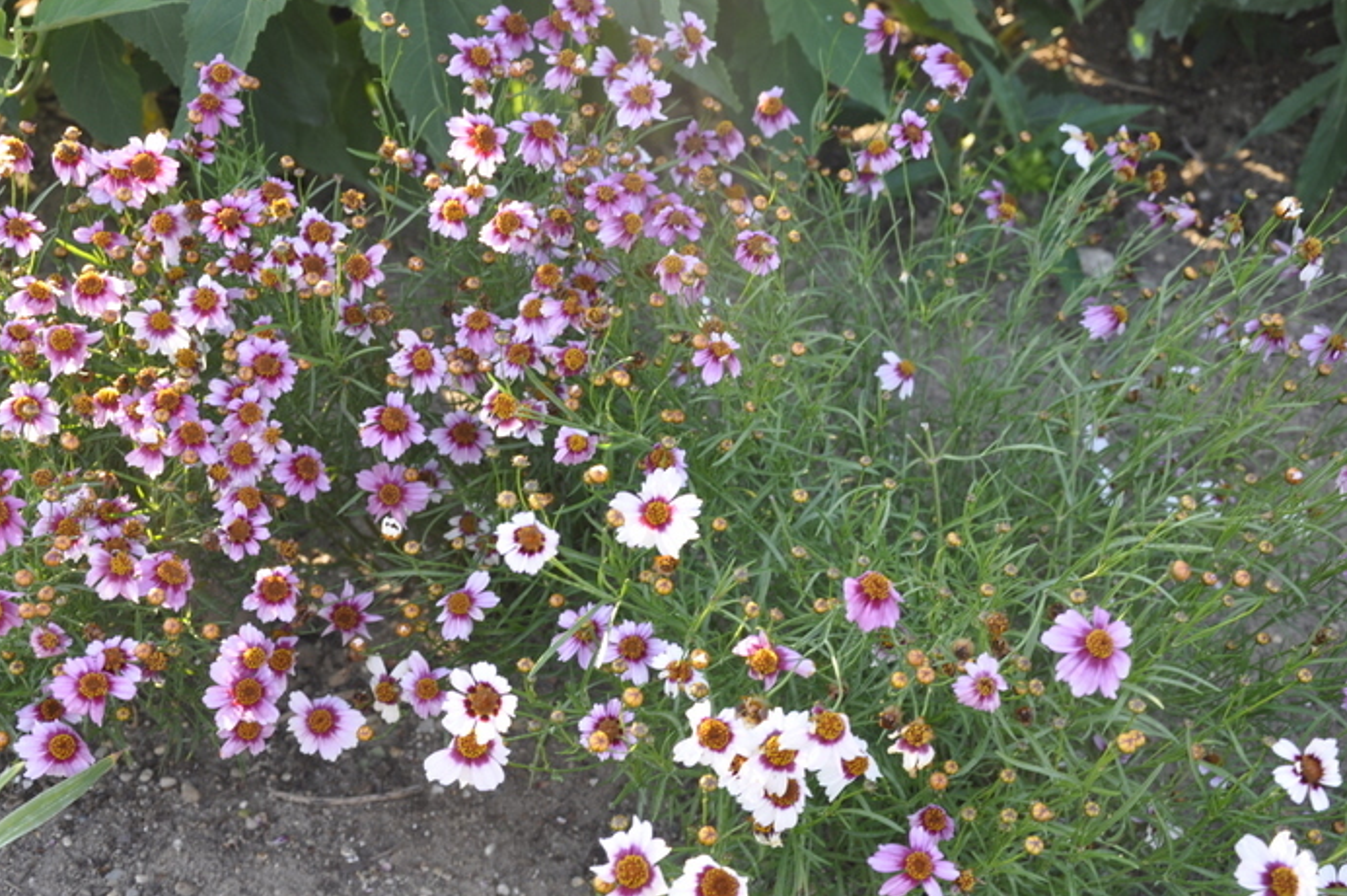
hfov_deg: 38.2
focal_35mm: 52
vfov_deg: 25.9
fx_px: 1944
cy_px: 489
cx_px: 658
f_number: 6.7
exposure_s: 1/45
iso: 200
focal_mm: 30
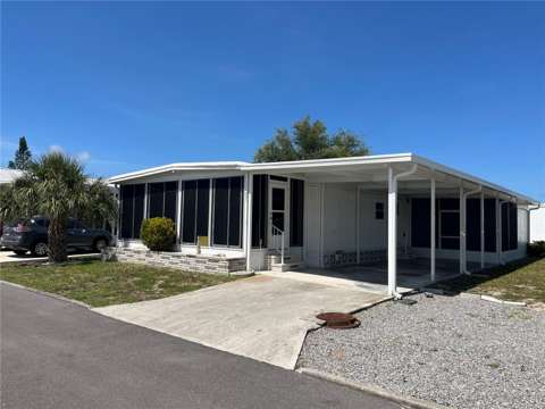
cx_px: 272
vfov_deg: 53.1
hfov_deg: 67.3
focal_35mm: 26
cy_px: 204
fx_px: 409
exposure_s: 1/5076
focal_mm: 5.1
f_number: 1.6
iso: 50
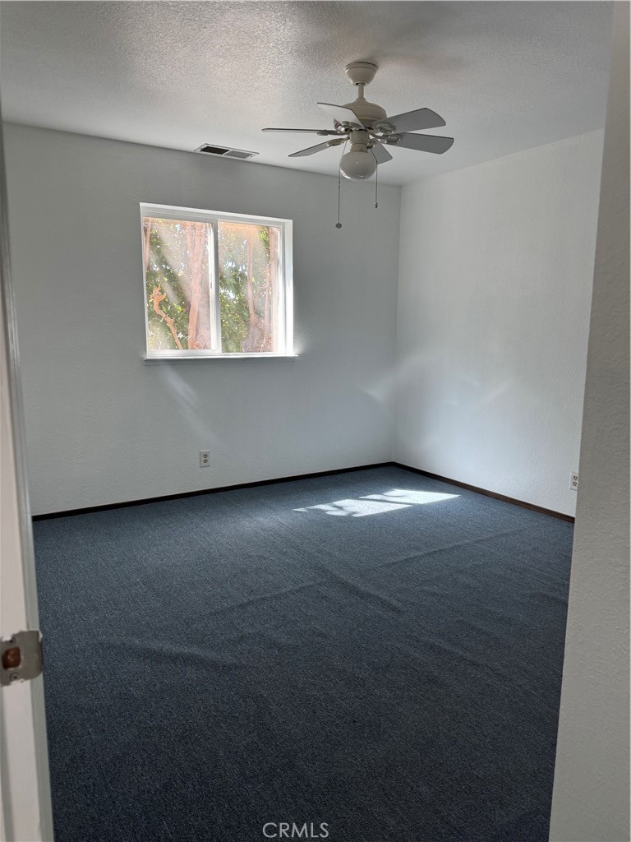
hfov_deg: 56.8
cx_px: 316
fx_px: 583
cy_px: 421
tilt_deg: -9.8
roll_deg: -0.2
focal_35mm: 24
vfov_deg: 71.6
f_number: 1.78
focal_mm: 6.76
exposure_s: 1/121
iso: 125
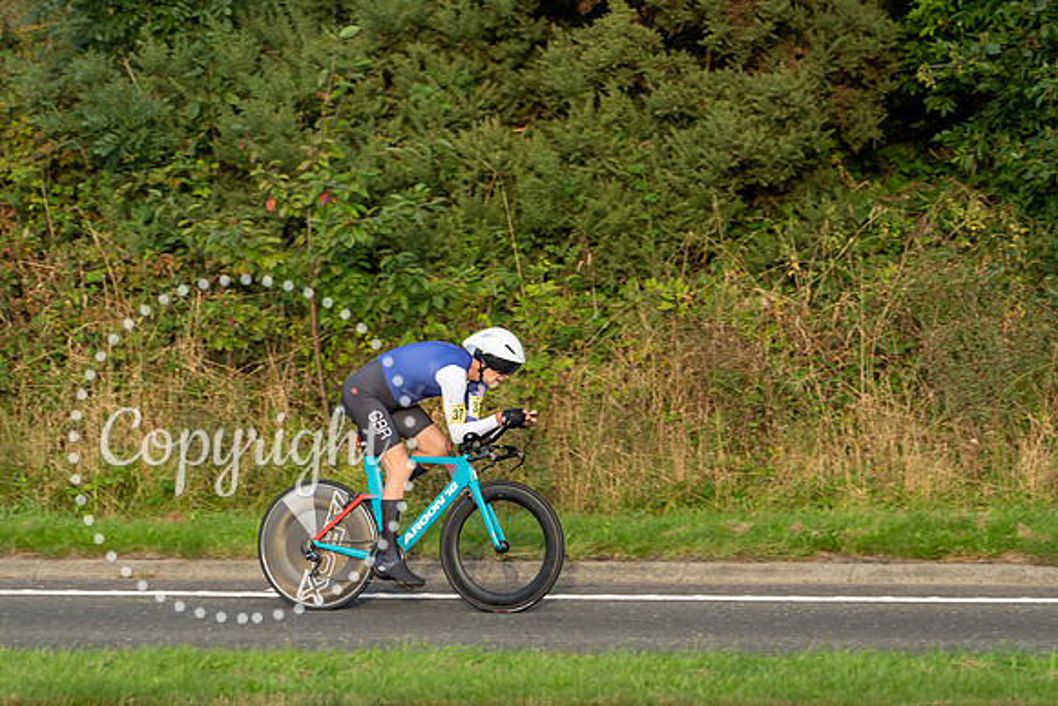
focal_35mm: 279
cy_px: 338
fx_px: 8189
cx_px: 463
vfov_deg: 4.9
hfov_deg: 7.4
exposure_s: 1/1000
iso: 800
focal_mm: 180
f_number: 4
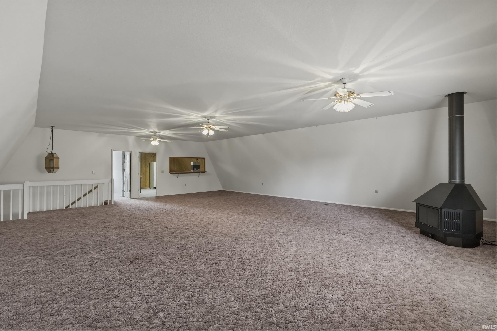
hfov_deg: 95.0
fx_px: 228
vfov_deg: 72.1
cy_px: 166
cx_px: 248
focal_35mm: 16
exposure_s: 1/800
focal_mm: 11
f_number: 1.8
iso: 800
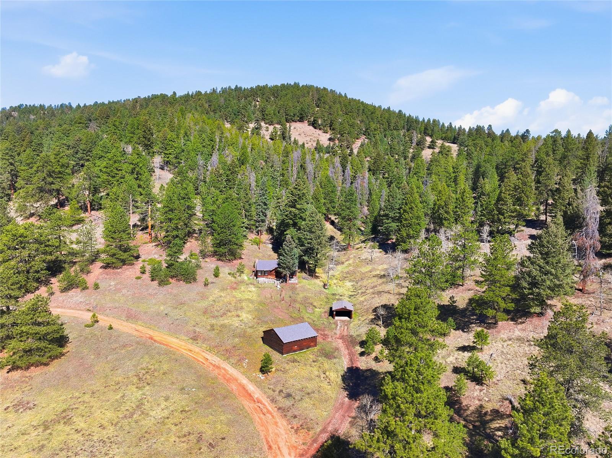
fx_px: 424
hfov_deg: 71.6
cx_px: 306
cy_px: 229
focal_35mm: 24
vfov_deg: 56.8
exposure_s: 1/200
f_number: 8
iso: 100
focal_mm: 12.3
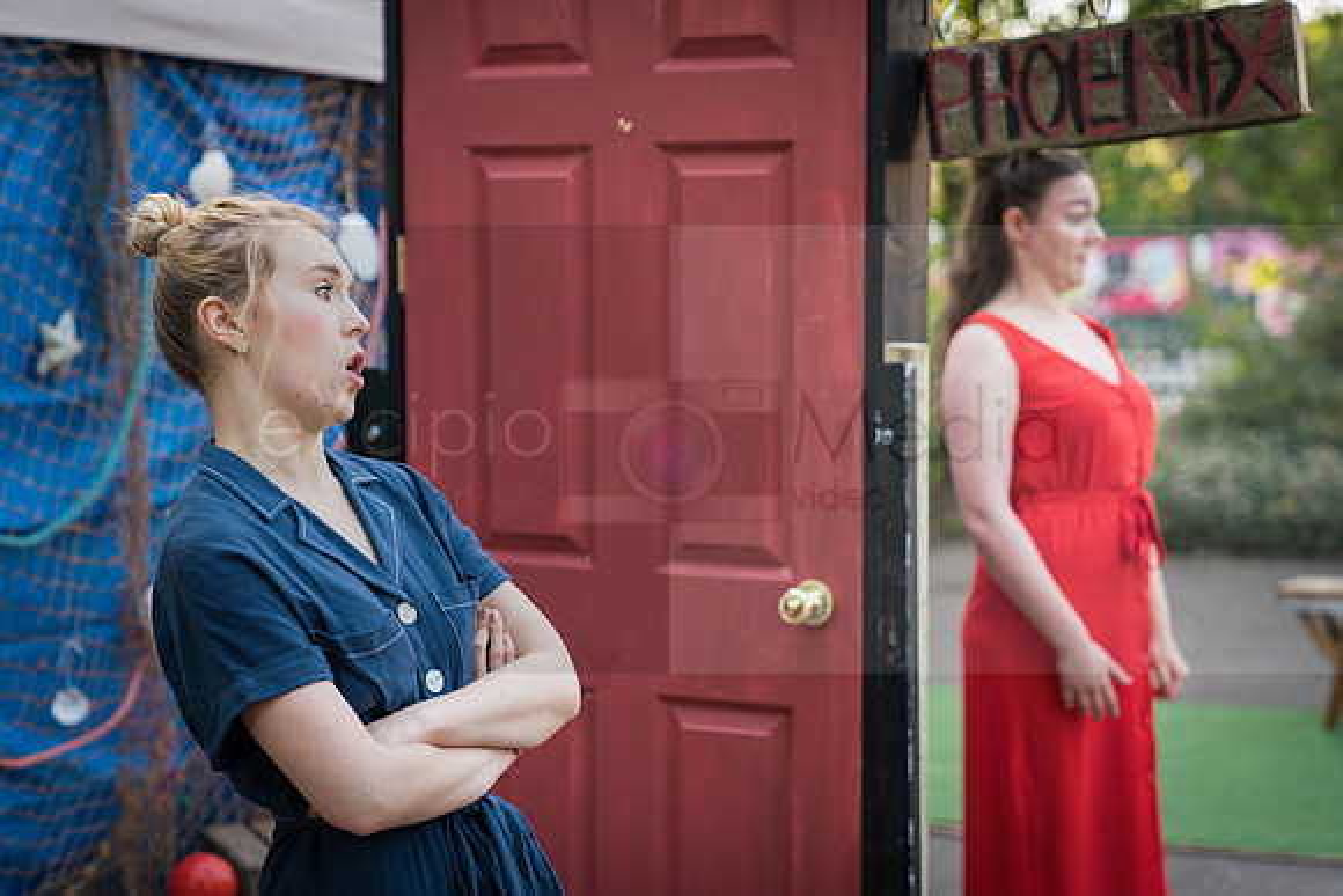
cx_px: 667
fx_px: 2799
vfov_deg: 18.2
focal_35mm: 75
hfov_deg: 27.0
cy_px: 480
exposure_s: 1/160
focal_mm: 70
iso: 320
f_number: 2.8
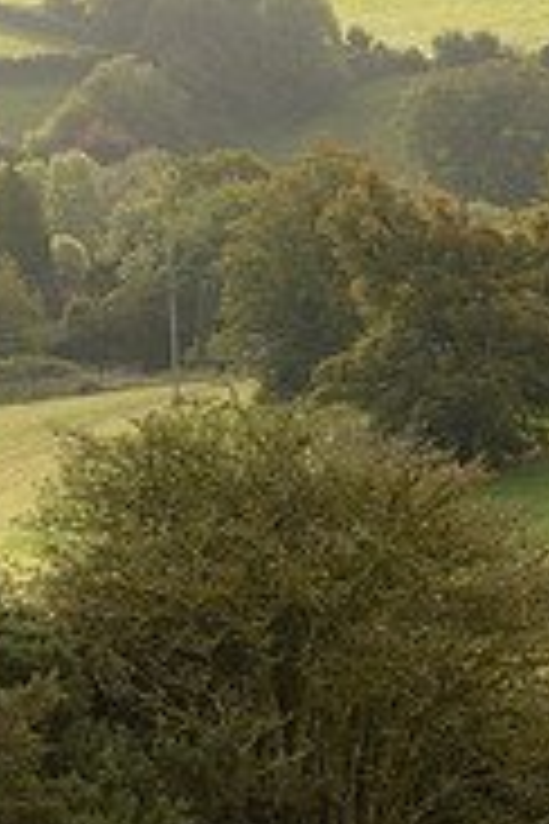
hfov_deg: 4.9
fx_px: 6244
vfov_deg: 7.5
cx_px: -634
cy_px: 504
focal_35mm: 273
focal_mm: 86
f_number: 8
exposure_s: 1/1250
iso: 2500
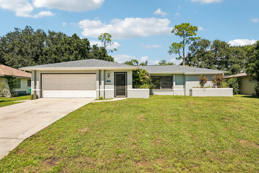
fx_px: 162
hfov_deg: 77.3
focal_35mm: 22
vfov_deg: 56.1
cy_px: 86
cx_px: 130
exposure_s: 1/1250
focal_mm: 22.5
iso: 400
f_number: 8
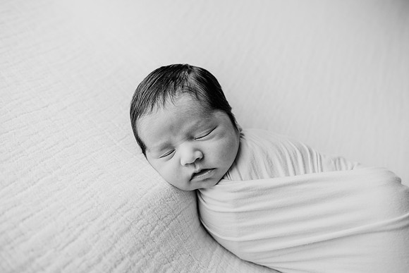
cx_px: 204
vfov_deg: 53.2
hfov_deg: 73.7
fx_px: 273
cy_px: 136
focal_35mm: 24
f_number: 2.8
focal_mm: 24
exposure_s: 1/160
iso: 125
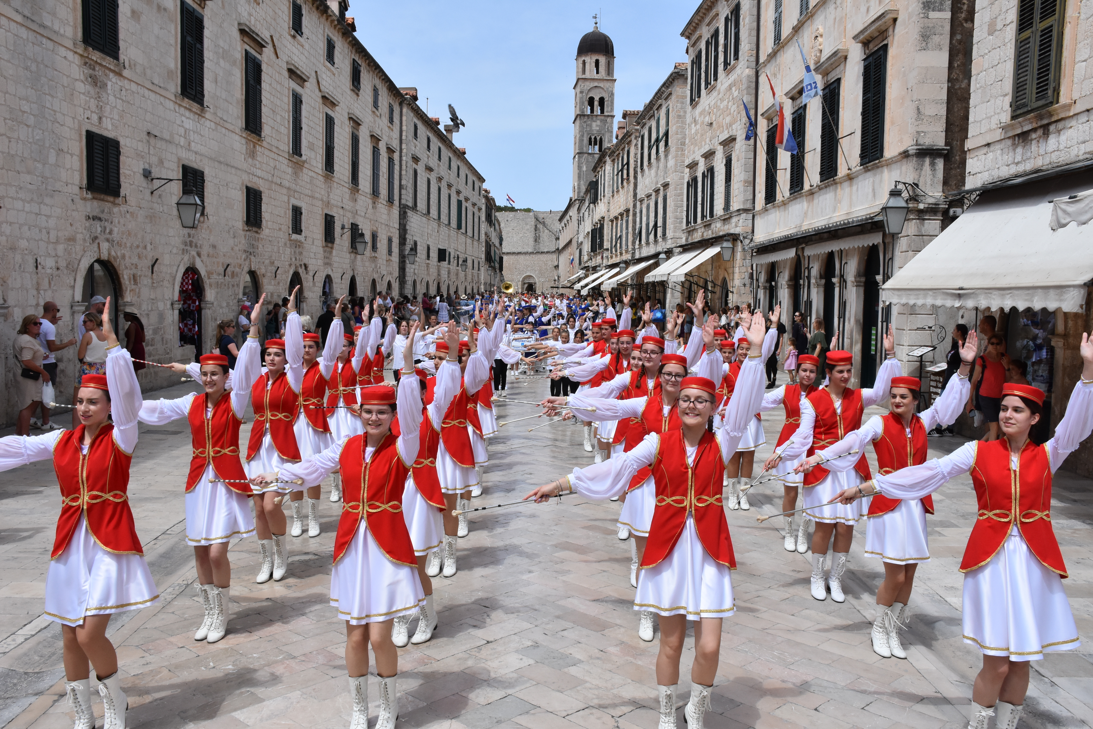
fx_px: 1002
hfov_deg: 57.2
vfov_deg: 40.0
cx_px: 546
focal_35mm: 33
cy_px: 364
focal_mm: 22
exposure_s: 1/640
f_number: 14
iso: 800
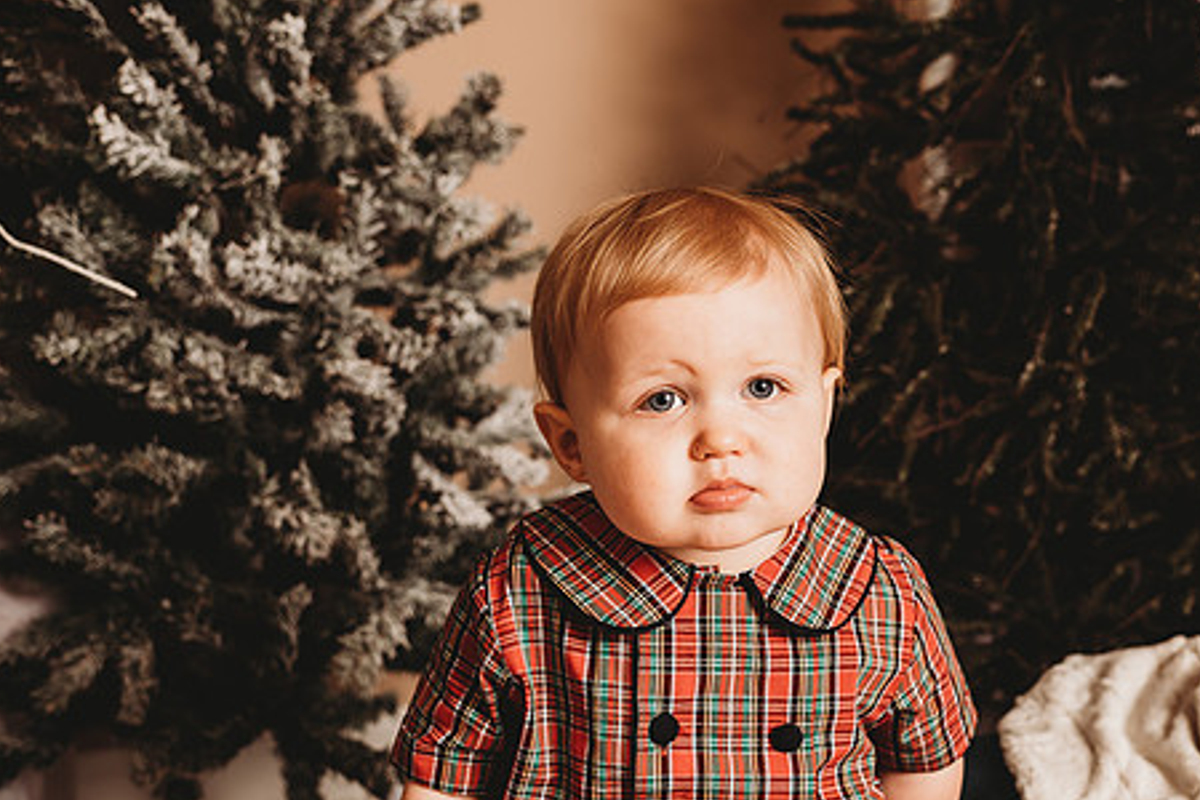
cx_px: 731
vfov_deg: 27.5
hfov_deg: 40.1
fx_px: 1633
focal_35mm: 49
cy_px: 468
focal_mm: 38
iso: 100
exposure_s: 1/160
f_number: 4
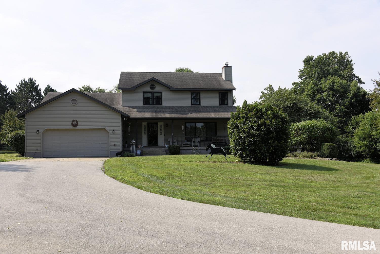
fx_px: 359
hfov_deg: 55.8
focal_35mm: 34
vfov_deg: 38.9
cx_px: 190
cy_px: 127
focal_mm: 34
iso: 100
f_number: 6.3
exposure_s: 1/160
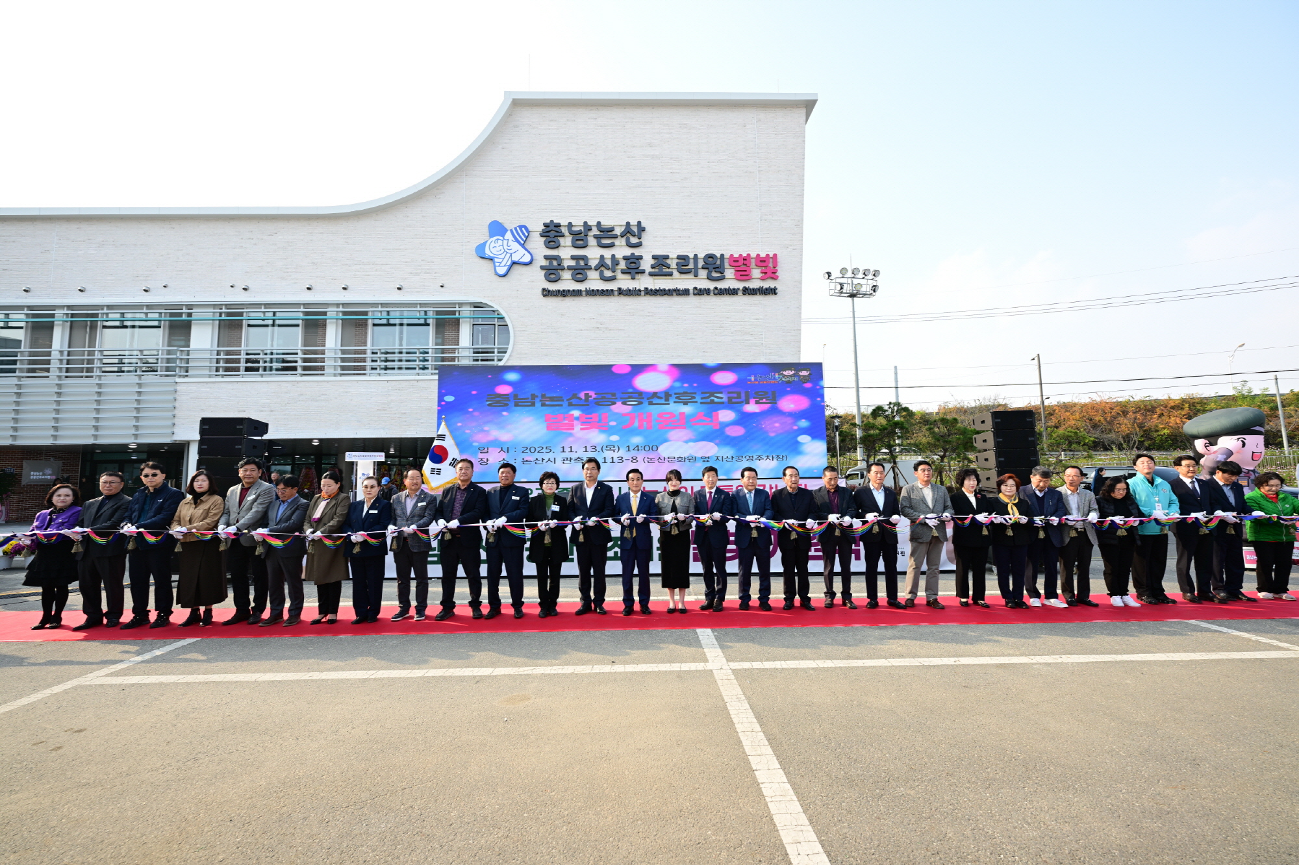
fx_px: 505
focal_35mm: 14
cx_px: 650
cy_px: 432
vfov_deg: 81.2
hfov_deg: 104.3
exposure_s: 1/200
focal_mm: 14
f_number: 4.5
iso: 80
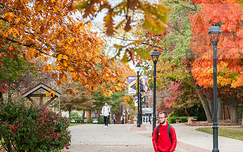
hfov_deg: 15.9
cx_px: 146
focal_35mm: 131
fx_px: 867
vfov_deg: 10.0
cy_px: 83
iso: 500
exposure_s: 1/320
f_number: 4.5
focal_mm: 82
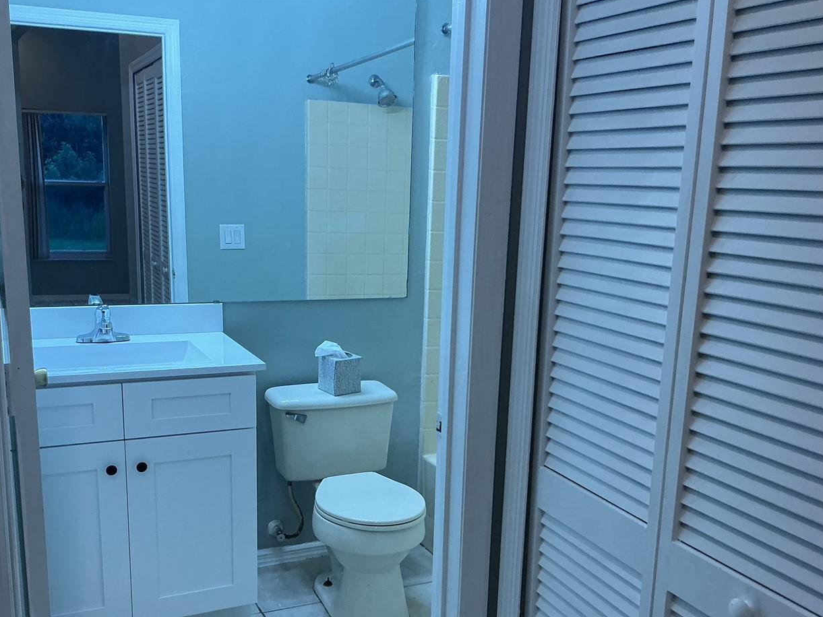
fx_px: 904
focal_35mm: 38
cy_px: 391
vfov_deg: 37.5
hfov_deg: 49.0
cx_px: 420
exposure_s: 1/60
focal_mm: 3
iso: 64
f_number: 1.8
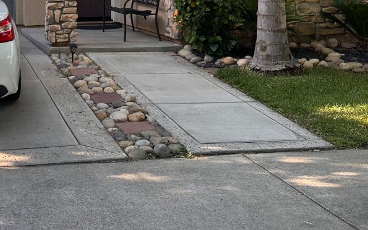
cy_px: -21
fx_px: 582
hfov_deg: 32.4
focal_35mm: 58
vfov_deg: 21.3
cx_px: 3
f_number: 1.78
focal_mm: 6.86
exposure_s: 1/347
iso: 80
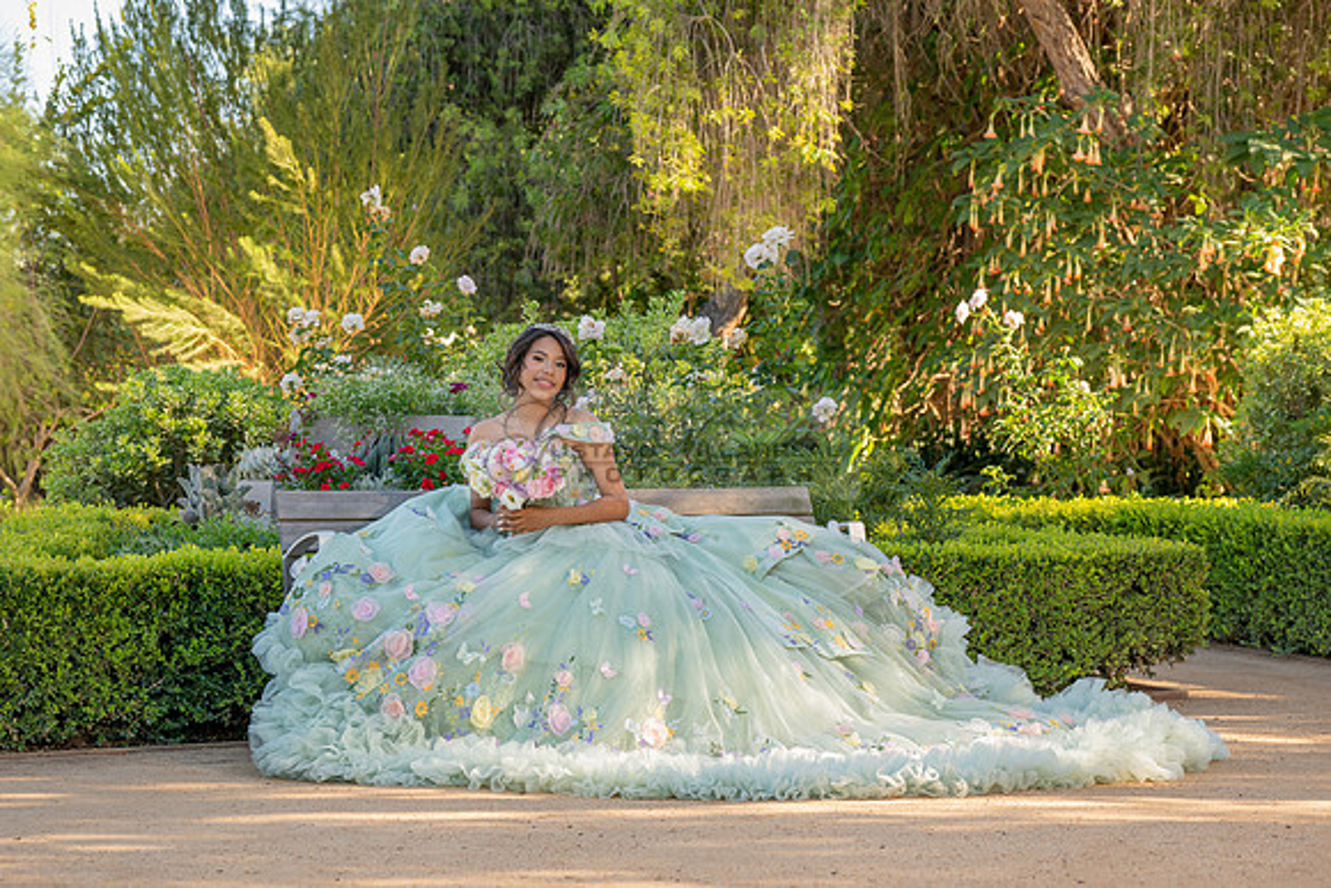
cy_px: 499
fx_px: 3056
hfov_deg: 24.6
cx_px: 624
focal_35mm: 83
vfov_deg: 16.5
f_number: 4.5
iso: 200
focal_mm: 73
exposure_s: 1/200
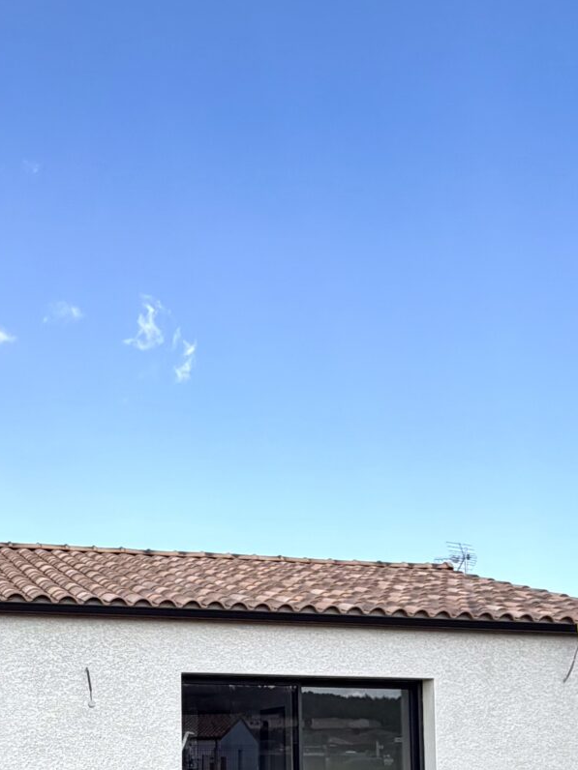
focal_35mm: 45
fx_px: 1002
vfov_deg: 39.3
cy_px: 679
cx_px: 82
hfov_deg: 31.0
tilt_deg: +6.9
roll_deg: +0.2
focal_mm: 2.22
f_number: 2.2
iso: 32
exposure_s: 1/770
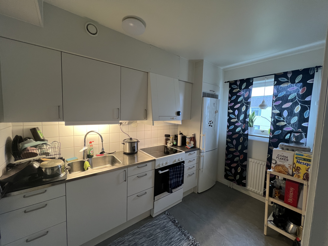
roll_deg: -2.0
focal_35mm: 13
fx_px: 123
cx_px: 164
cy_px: 123
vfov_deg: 89.9
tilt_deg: -5.1
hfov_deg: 106.2
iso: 125
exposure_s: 1/50
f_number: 1.8
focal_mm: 1.57
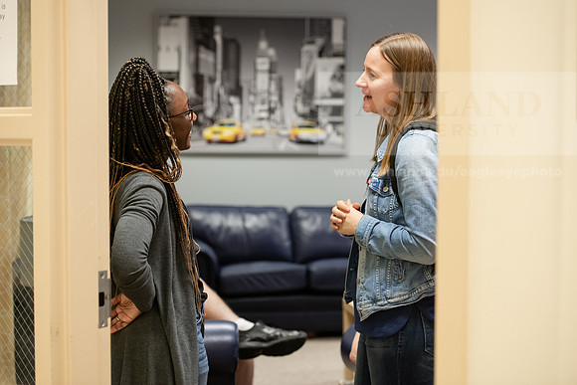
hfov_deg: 27.0
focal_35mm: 75
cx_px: 288
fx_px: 1202
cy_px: 192
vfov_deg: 18.2
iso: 2500
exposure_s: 1/200
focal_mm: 75
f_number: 3.5
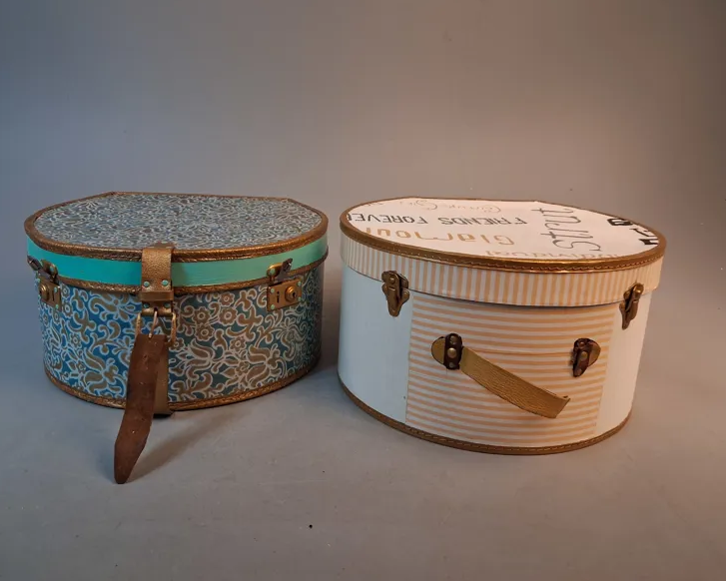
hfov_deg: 60.4
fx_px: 623
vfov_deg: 50.0
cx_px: 350
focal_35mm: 29
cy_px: 283
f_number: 1.8
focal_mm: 4
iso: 250
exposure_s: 1/50
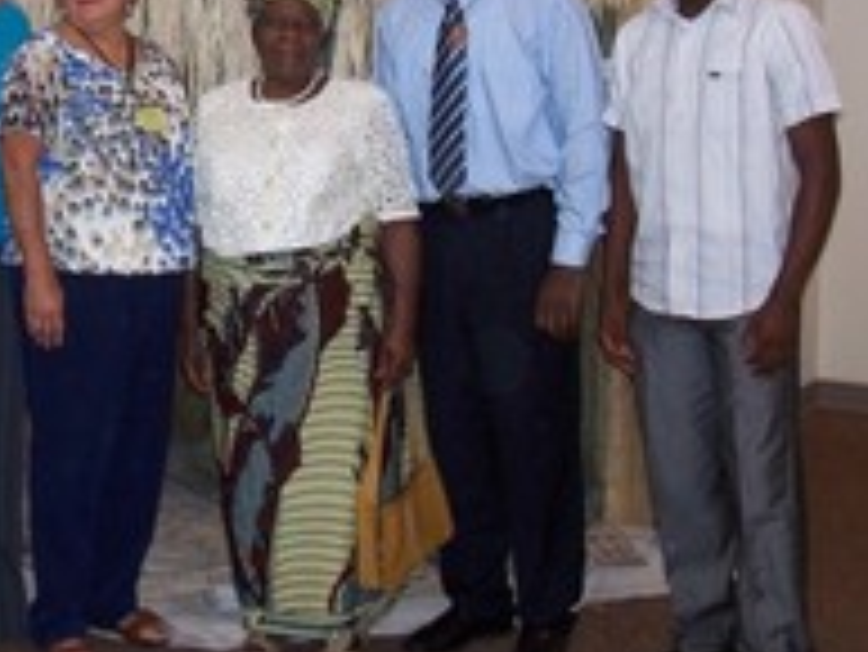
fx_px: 1907
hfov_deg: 25.3
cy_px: 115
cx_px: 189
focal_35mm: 76
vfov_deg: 19.2
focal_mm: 7
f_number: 3
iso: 125
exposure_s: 1/60
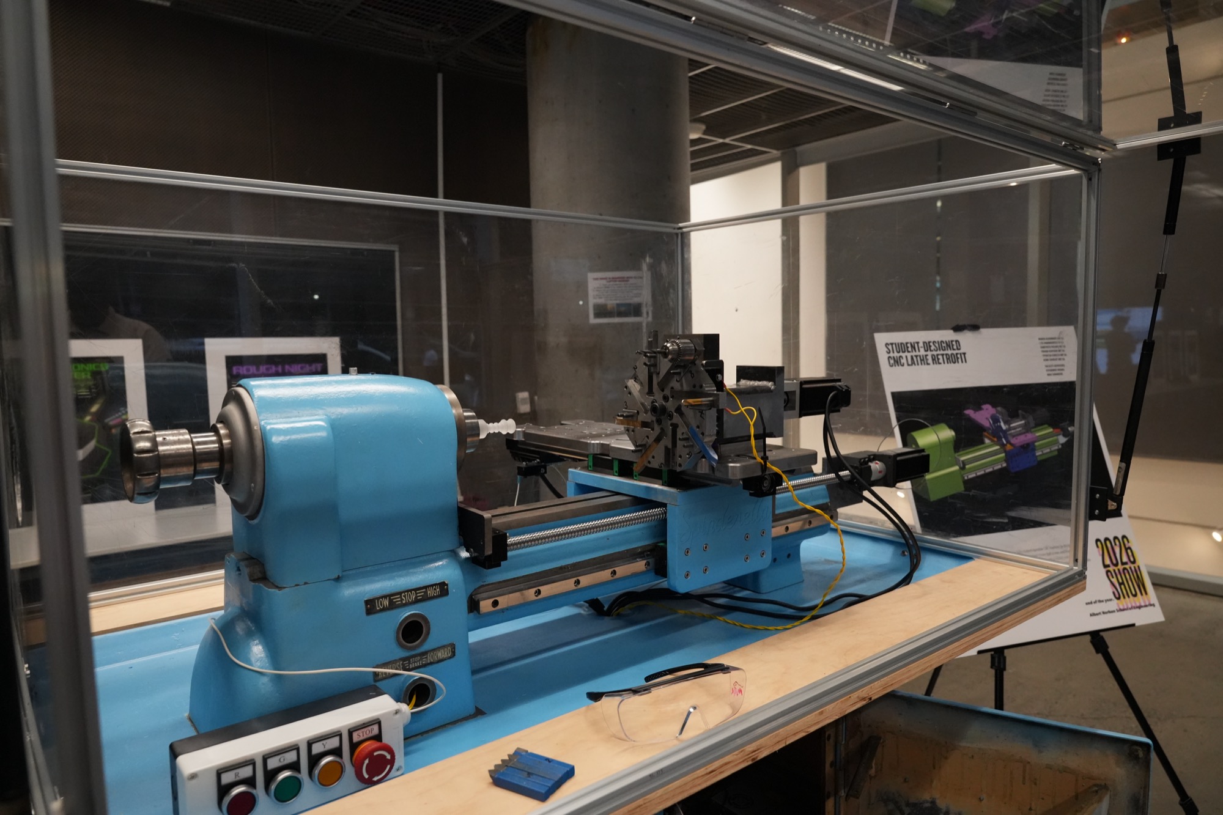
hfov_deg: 73.7
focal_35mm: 24
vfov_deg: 53.1
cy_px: 408
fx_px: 815
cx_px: 612
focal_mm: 24
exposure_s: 1/60
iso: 6400
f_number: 5.6
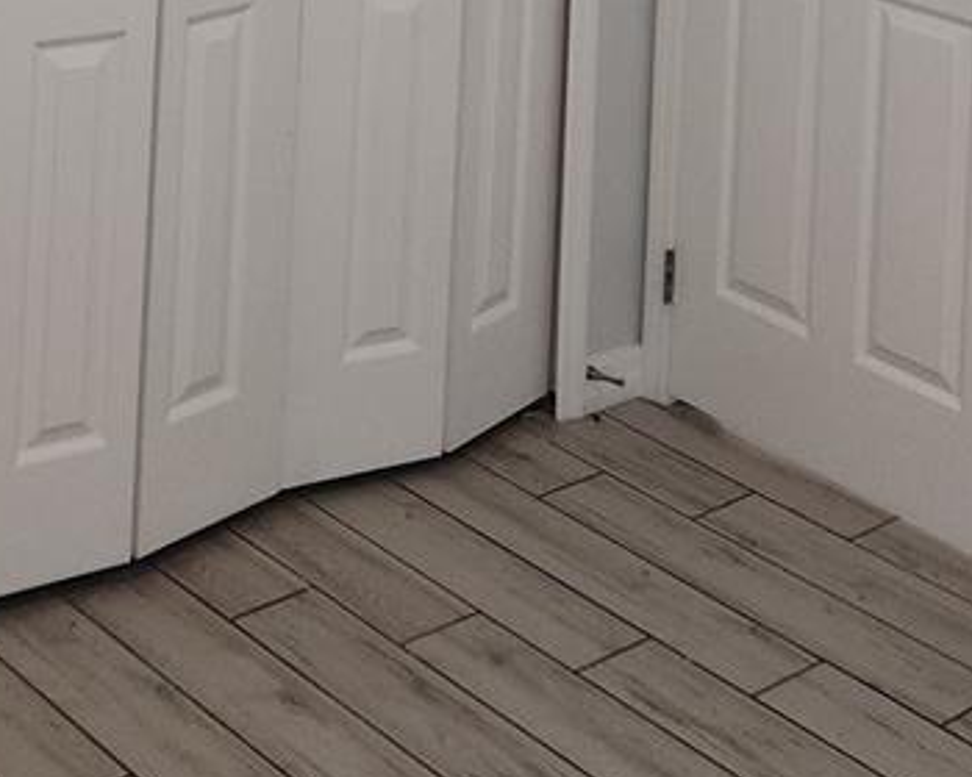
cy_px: -516
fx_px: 2215
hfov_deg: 24.7
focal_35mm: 77
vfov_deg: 17.2
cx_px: 455
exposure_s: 1/40
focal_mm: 5.4
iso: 100
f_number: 1.8
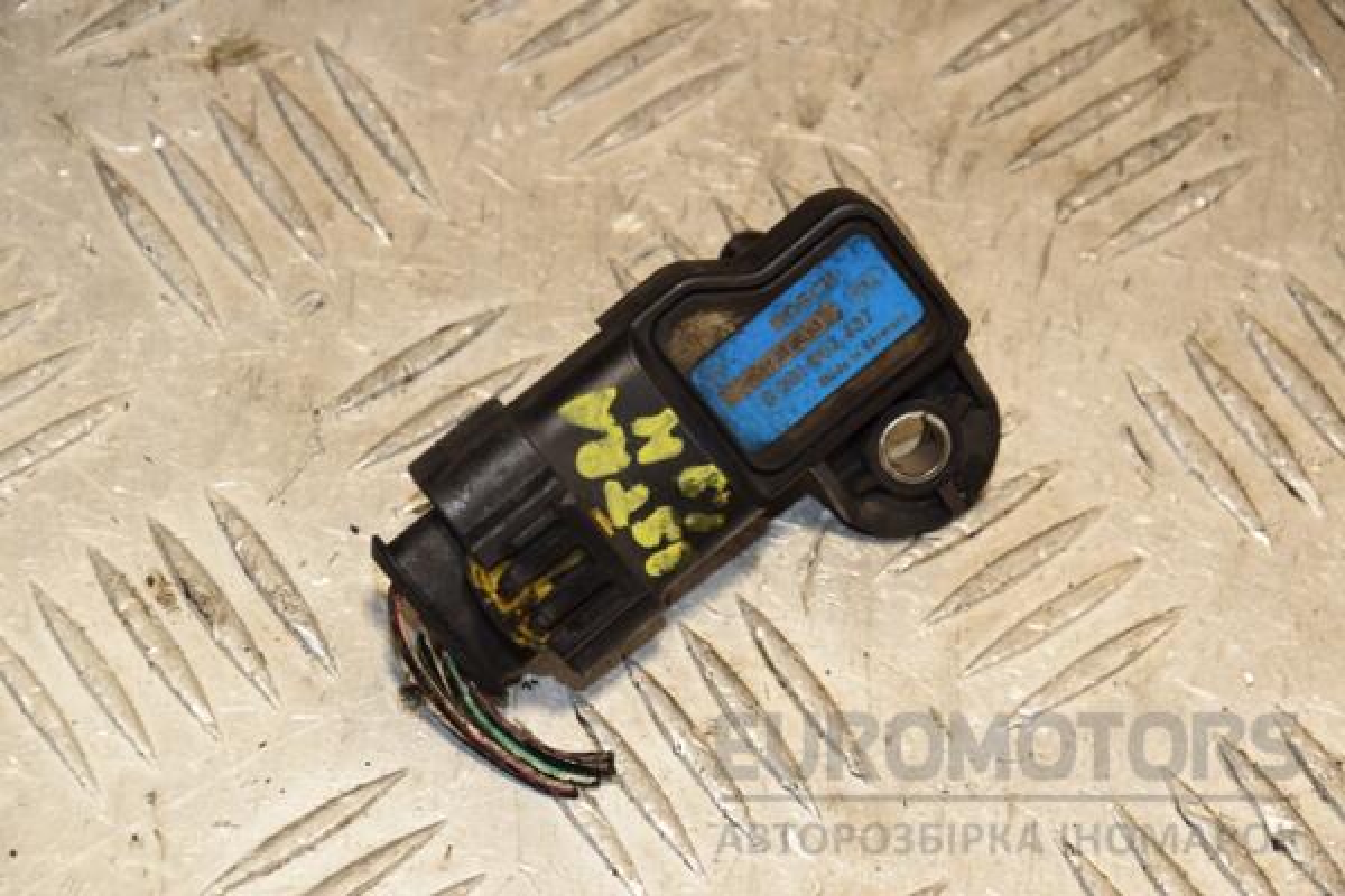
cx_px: 672
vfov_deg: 8.7
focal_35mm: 158
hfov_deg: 13.0
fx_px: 5884
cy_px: 448
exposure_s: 1/200
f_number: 8
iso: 800
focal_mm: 105
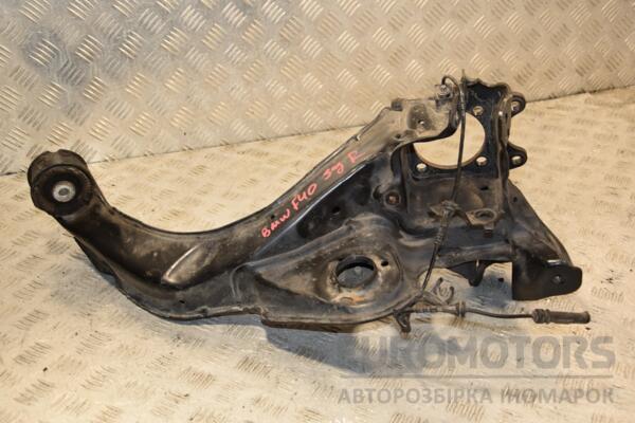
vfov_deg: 28.1
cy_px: 212
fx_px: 847
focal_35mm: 48
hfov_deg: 41.1
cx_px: 318
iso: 800
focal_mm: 32
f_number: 5
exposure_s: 1/160
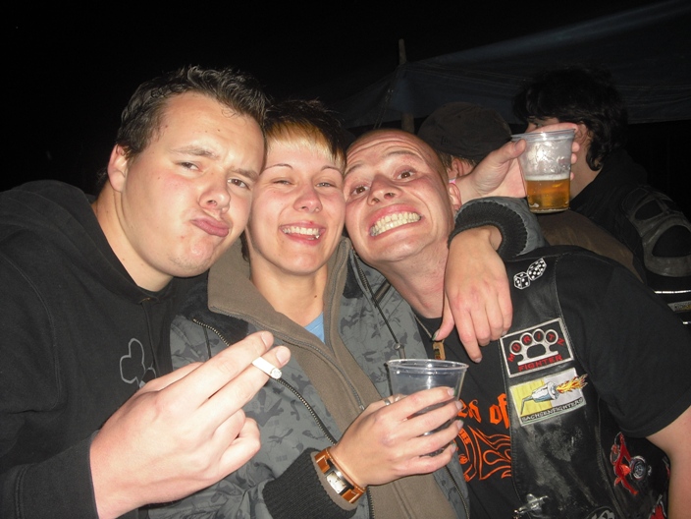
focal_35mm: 38
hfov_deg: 49.0
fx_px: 759
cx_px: 346
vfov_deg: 37.7
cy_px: 260
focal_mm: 6.2
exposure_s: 1/60
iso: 100
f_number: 2.8
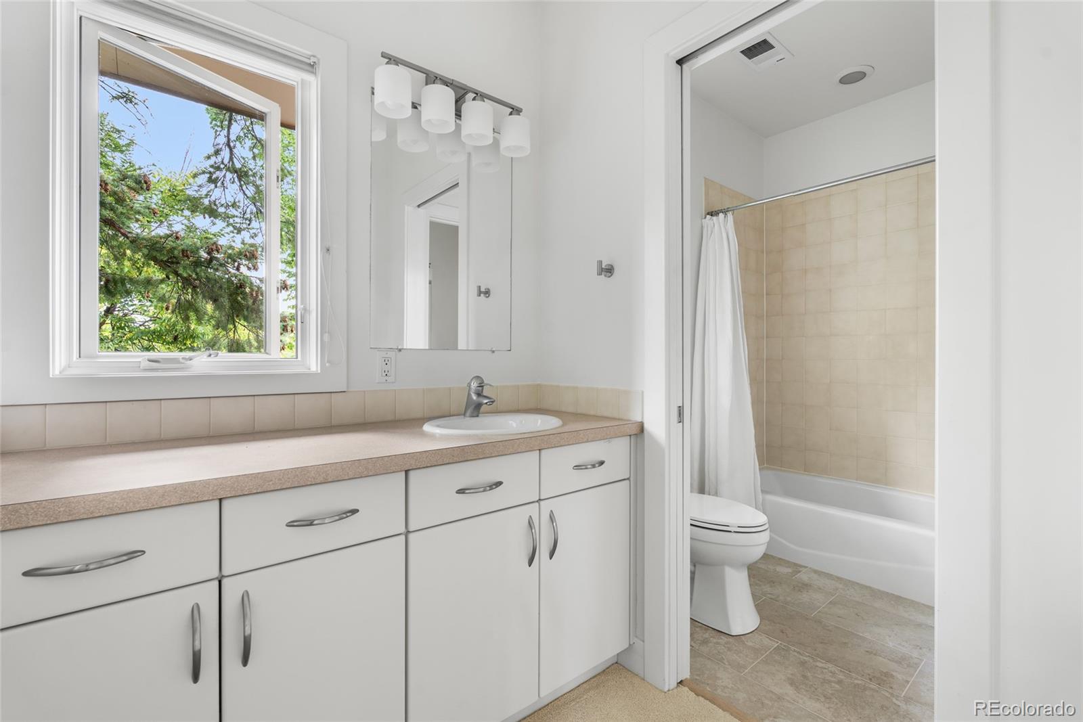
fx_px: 496
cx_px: 542
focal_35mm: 16
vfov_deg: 72.1
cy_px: 361
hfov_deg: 95.0
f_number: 8
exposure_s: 1.3
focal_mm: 16.5
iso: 200
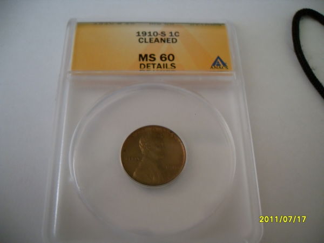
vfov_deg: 41.8
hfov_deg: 54.0
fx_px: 318
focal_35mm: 34
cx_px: 162
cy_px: 122
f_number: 2.8
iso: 200
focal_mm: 6.3
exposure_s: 1/6
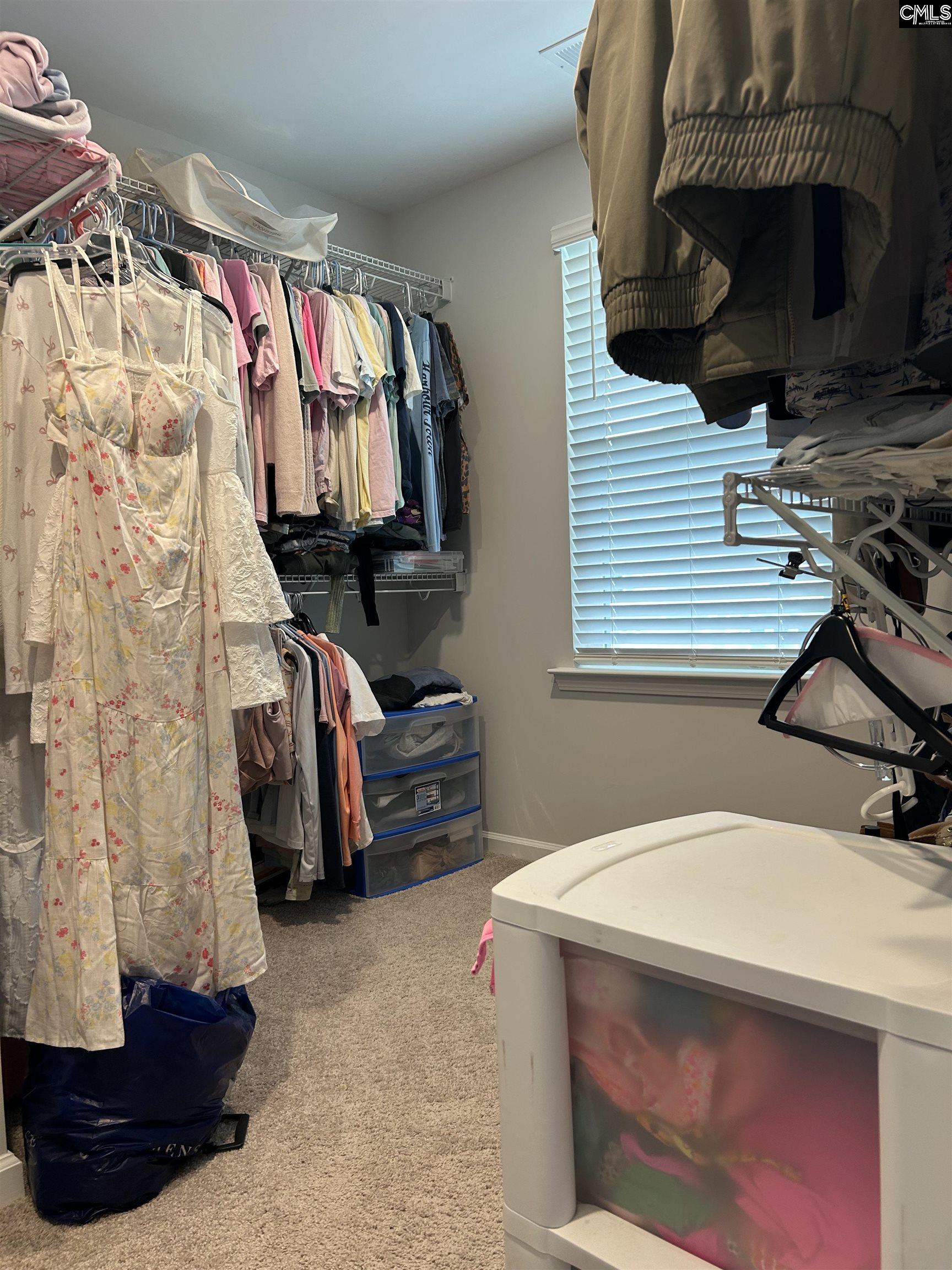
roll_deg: +1.0
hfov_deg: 53.1
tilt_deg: -3.1
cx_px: 476
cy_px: 635
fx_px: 953
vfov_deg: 67.3
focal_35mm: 26
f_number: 1.5
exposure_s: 1/60
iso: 64
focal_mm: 5.7
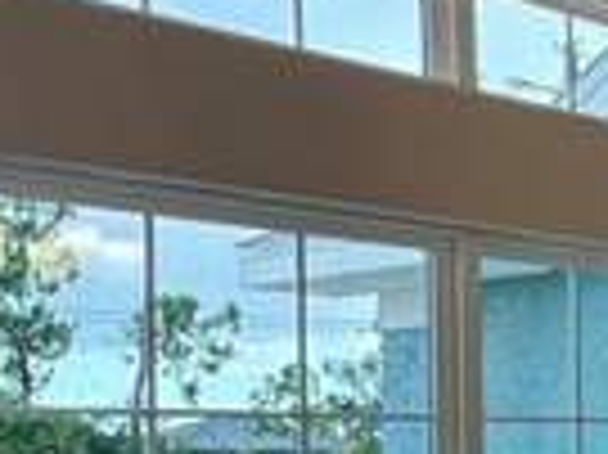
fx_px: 1457
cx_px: 1063
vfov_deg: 17.3
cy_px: 454
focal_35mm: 83
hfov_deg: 18.8
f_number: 2.2
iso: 64
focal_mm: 2.22
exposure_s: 1/120
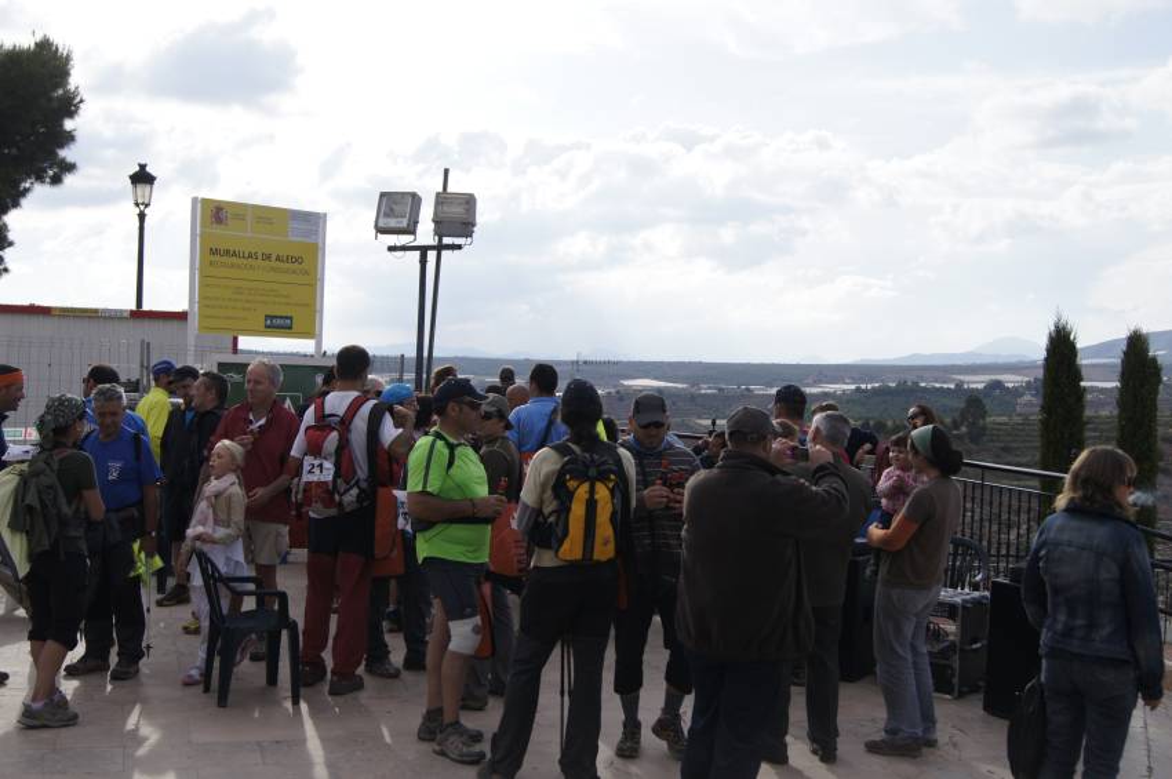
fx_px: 1366
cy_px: 390
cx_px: 586
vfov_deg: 31.8
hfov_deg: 46.4
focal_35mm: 42
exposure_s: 1/1000
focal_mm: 28
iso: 200
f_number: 5.6
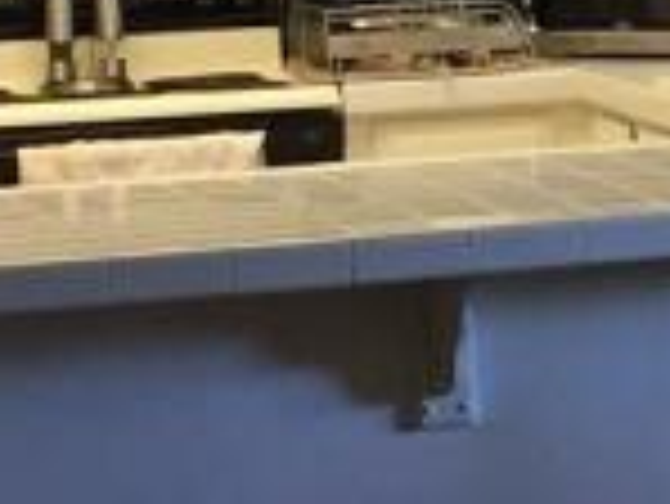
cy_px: 4
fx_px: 3855
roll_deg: +0.8
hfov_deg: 8.9
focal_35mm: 199
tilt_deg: -5.0
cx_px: 1646
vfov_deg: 7.4
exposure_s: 1/30
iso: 50
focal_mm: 4.15
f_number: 2.2
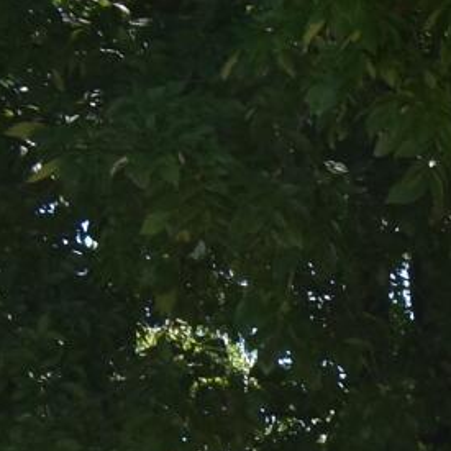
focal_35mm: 250
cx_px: 1983
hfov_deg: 5.7
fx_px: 3685
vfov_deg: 6.6
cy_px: 1191
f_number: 7.1
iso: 100
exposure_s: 1/250
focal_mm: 18
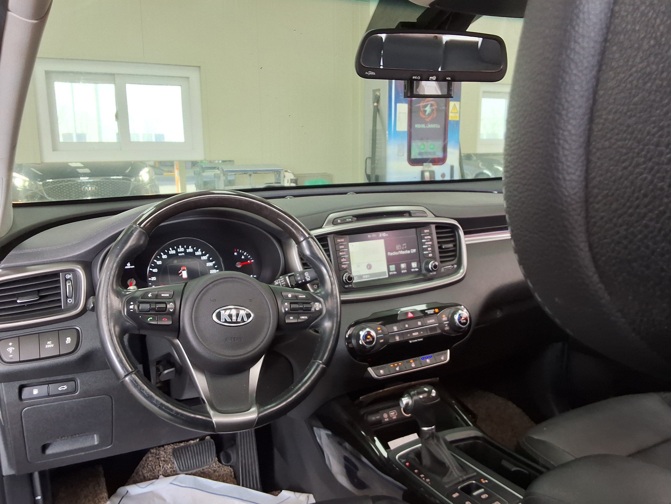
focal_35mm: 28
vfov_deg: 49.7
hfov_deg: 63.4
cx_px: 336
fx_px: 543
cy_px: 252
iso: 64
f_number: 1.9
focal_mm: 2.91
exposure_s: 1/60
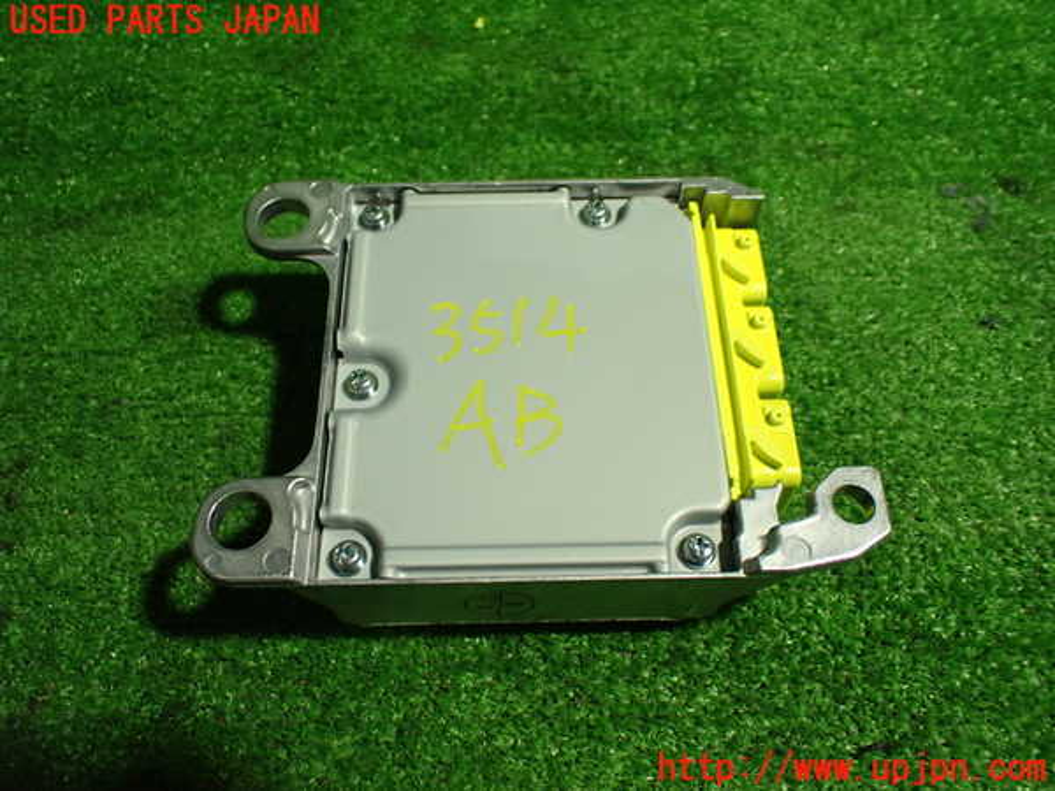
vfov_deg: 46.8
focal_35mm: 30
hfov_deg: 60.0
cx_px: 528
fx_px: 914
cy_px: 396
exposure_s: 1/125
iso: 800
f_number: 2.3
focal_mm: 5.4
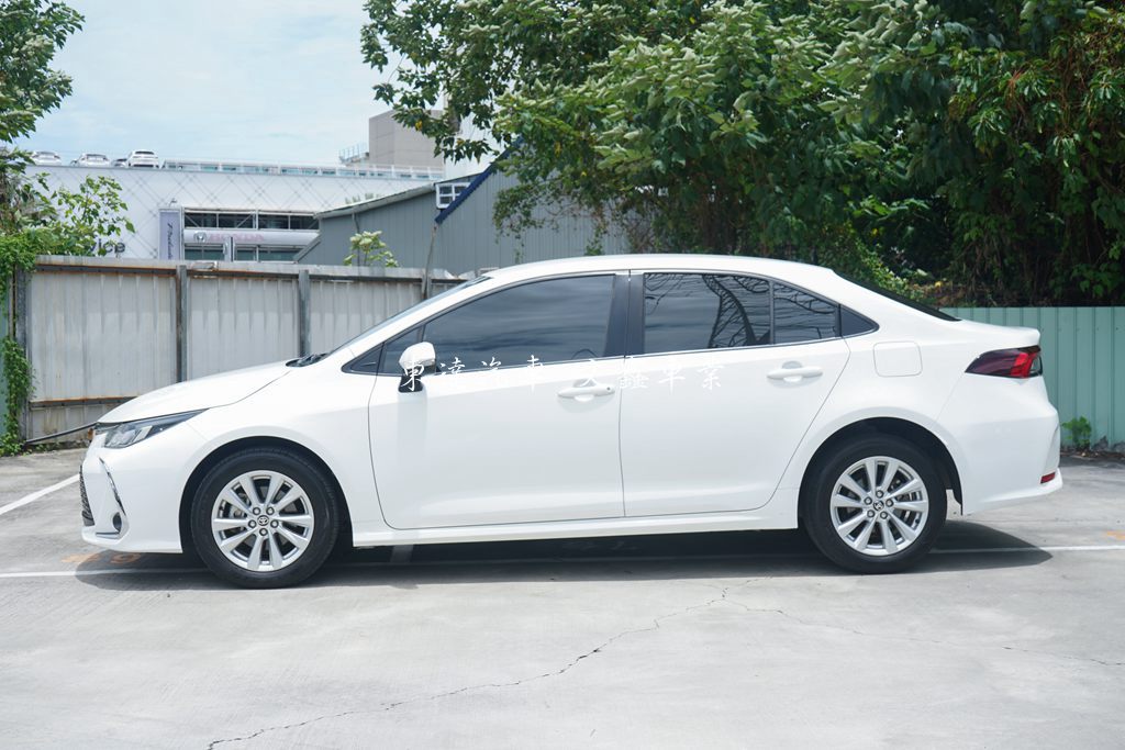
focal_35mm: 44
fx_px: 1375
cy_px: 375
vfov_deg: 30.5
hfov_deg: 44.5
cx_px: 562
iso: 100
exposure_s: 1/125
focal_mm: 44
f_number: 10
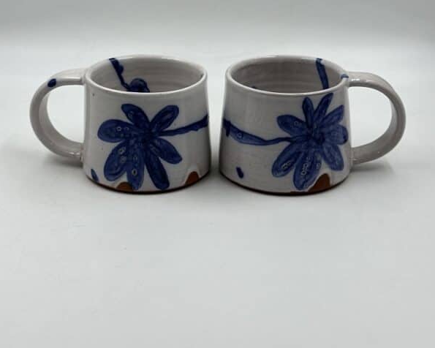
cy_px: 93
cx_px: 217
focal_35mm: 63
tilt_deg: -19.7
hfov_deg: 30.0
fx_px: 811
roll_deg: -0.9
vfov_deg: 24.0
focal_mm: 6.86
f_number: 1.78
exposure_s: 1/571
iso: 64
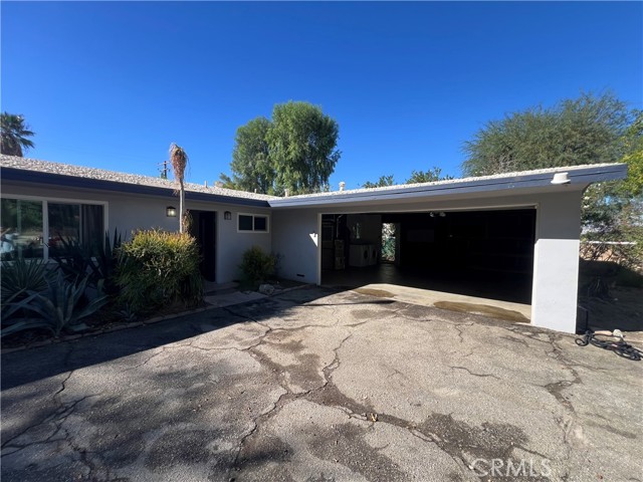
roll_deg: -1.2
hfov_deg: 106.2
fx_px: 241
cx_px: 322
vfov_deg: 89.9
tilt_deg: -0.3
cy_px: 241
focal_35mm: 13
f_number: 1.8
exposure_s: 1/747
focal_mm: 1.57
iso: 32
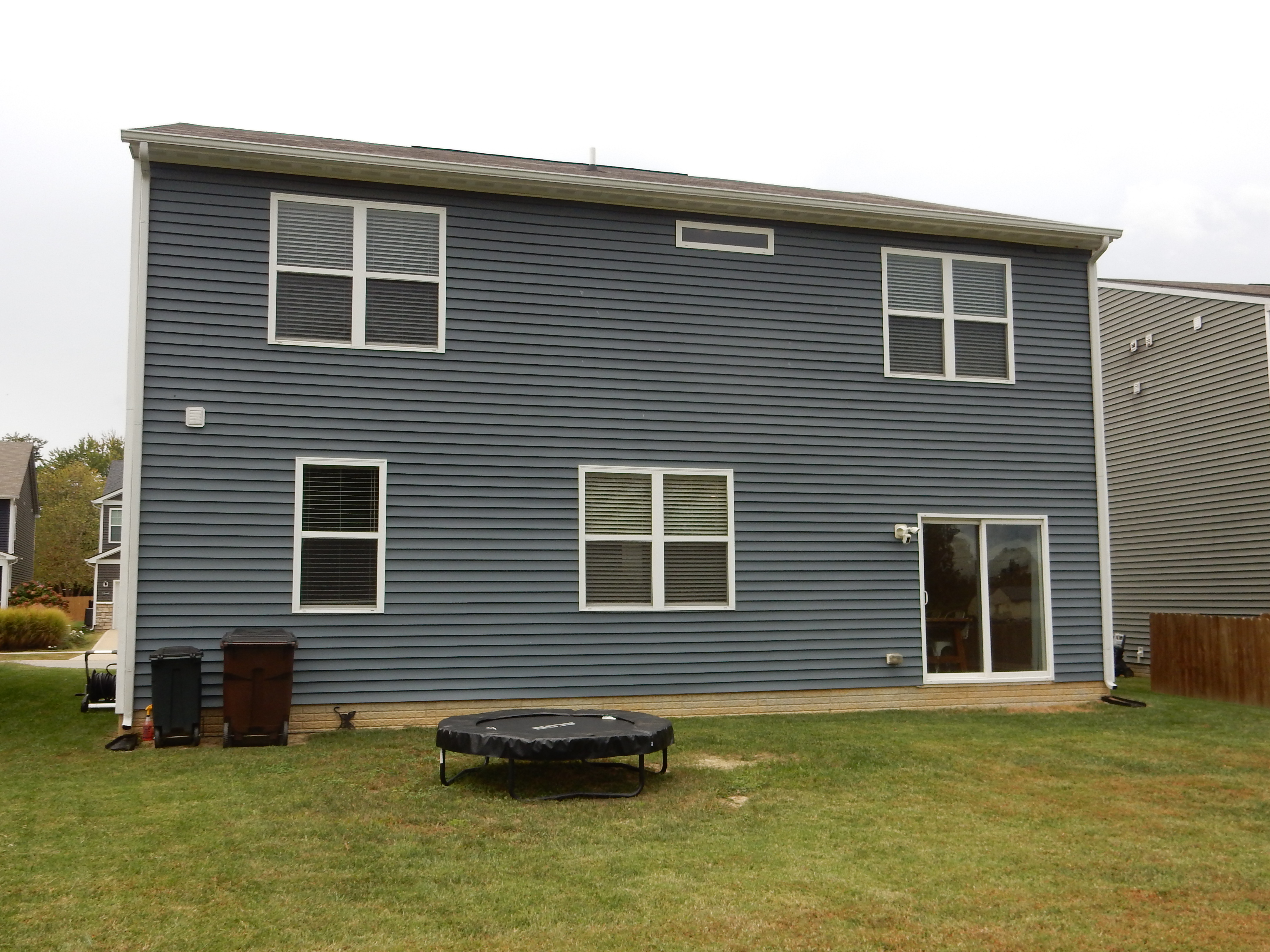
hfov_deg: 56.8
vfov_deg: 44.2
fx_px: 1174
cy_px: 493
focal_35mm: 32
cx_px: 621
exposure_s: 1/320
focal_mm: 5.4
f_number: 4
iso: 125
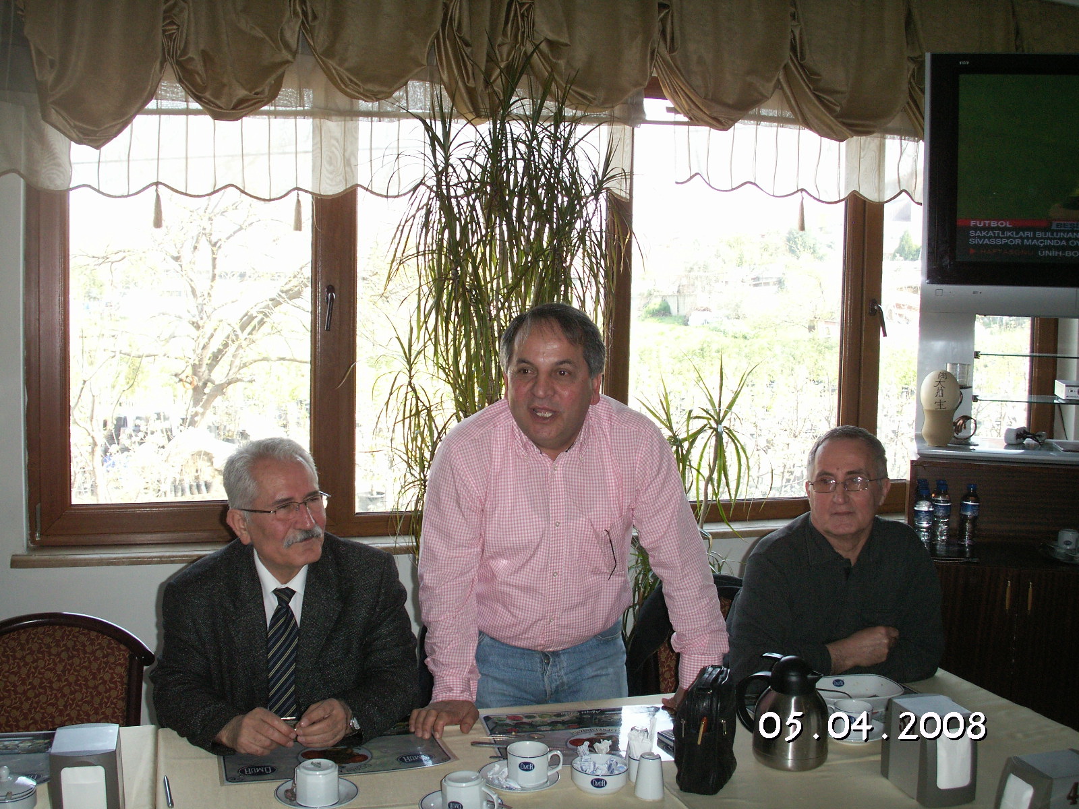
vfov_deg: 38.7
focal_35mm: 37
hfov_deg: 50.1
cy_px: 404
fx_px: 1153
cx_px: 540
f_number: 3.5
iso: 100
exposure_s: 1/100
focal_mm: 7.7
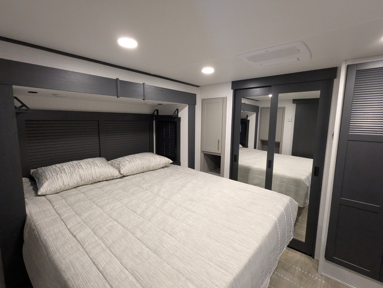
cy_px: 144
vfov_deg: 78.2
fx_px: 177
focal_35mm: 16
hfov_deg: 94.4
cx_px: 192
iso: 579
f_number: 2.2
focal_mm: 2.35
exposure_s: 1/123
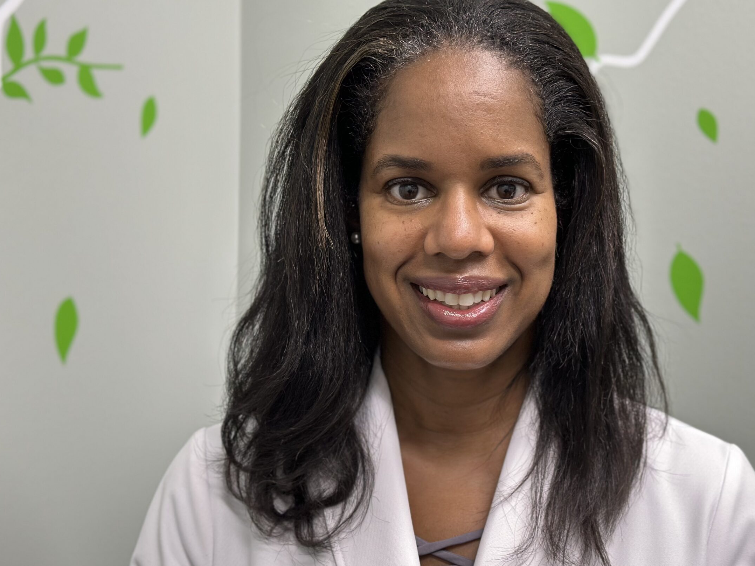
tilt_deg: -4.7
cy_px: 319
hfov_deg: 33.8
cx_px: 415
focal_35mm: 57
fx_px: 1243
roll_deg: -1.8
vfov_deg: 25.6
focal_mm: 6.86
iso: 125
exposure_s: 1/60
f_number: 1.78
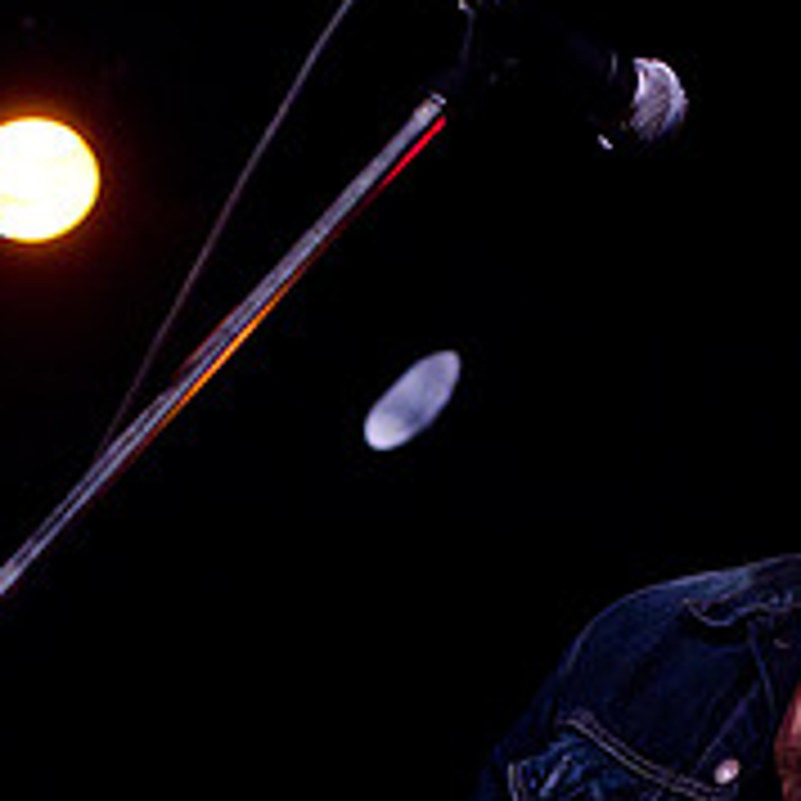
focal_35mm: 182
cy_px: 806
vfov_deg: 9.5
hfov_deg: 9.6
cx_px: 495
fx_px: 4765
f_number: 2.8
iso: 1600
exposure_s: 1/80
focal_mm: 44
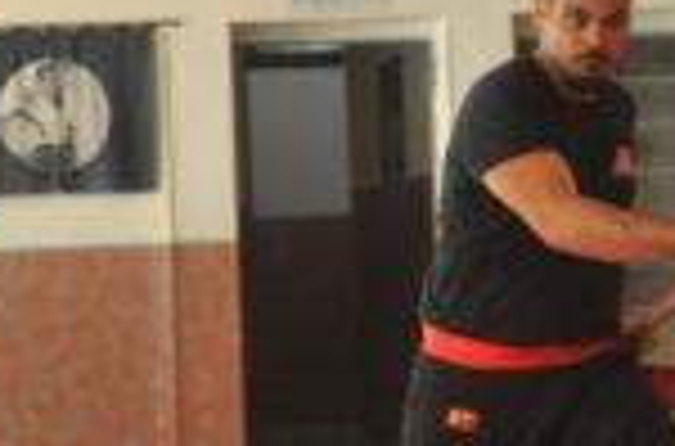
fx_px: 4729
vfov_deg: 5.4
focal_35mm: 253
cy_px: 203
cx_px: 418
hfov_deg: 8.2
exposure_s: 1/500
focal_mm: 52
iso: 1600
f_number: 4
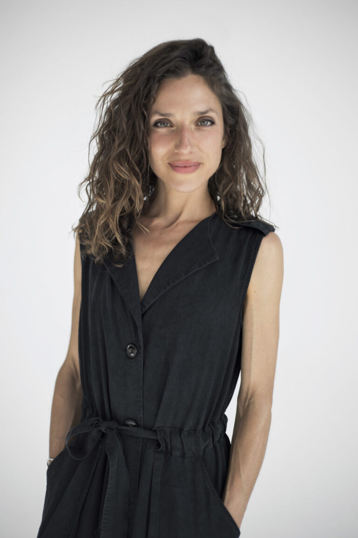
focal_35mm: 50
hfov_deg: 27.0
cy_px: 269
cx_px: 179
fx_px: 747
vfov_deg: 39.6
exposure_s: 1/640
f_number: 2.2
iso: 320
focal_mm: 50
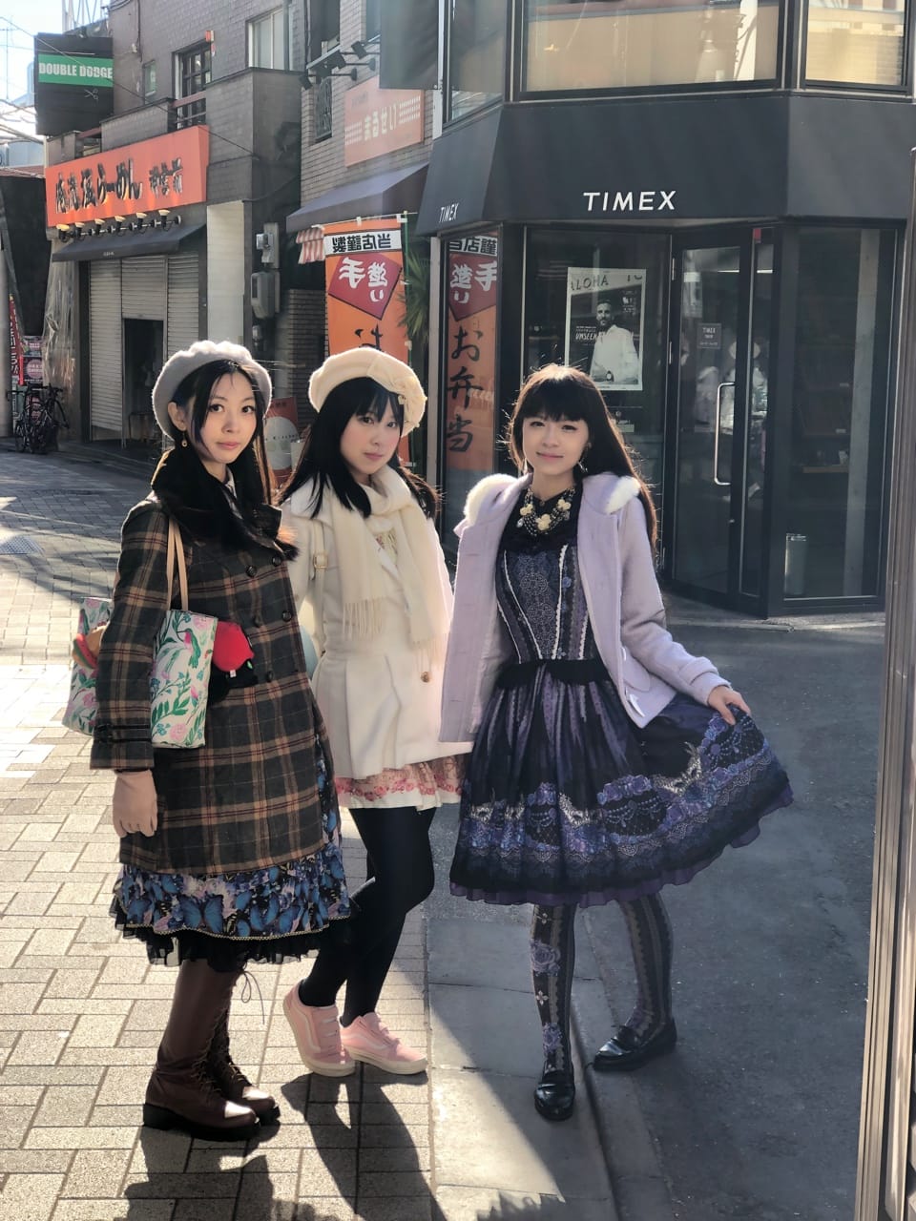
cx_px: 458
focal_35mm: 57
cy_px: 610
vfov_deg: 33.8
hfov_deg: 25.7
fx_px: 2011
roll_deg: -0.9
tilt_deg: -8.6
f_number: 2.8
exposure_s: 1/122
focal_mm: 6.6
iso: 20
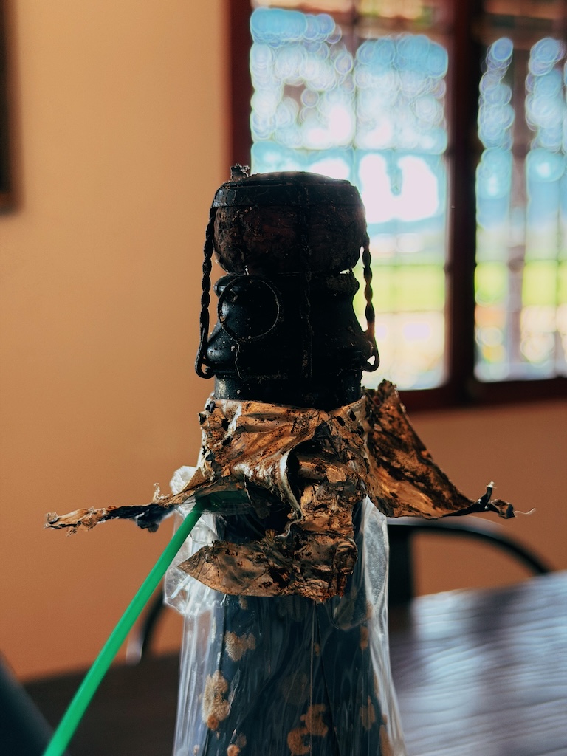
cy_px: 378
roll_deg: +0.8
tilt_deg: -6.2
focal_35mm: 48
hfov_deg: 30.3
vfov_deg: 39.7
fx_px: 1048
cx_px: 284
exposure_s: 1/91
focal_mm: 6.76
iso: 160
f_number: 1.78
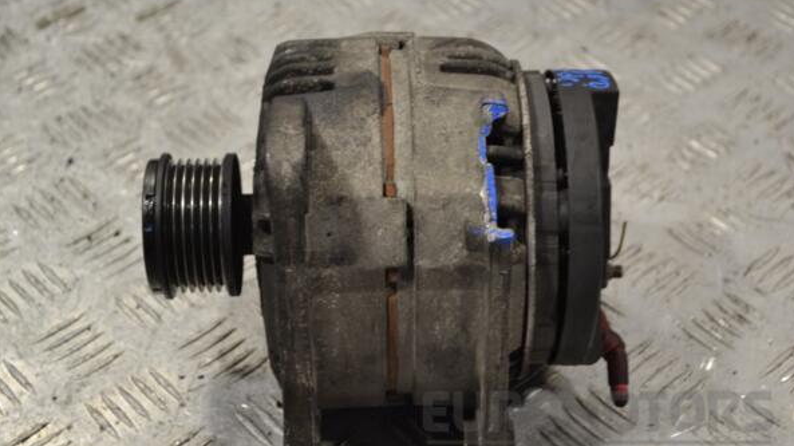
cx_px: 398
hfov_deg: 30.2
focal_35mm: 70
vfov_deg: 17.2
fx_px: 1473
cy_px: 233
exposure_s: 1/30
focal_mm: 44
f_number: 5.3
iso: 180
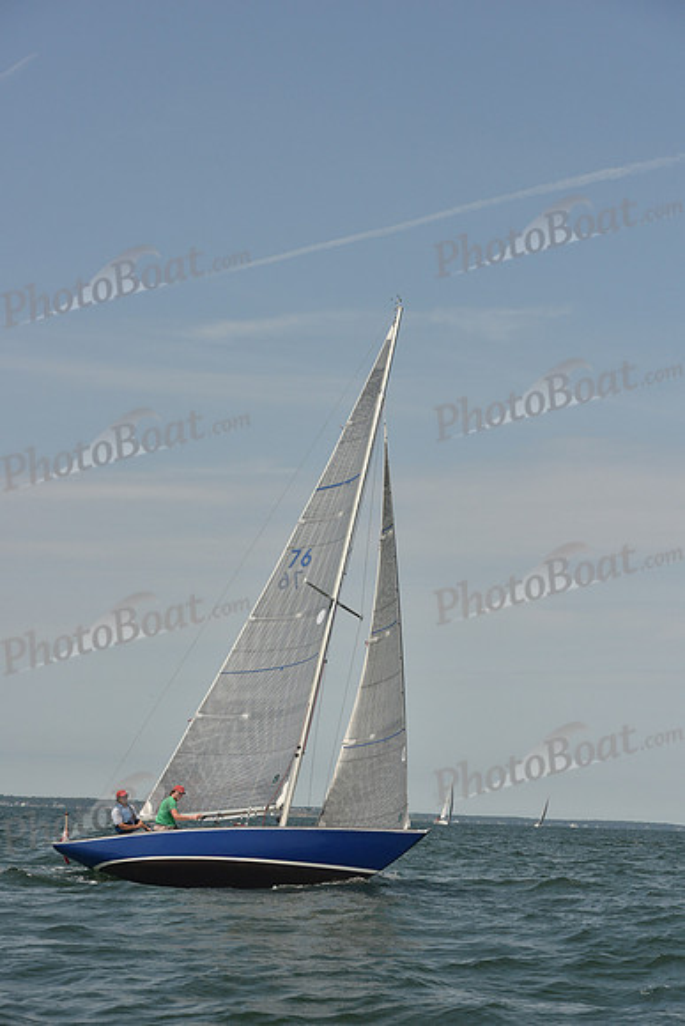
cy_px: 513
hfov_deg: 18.2
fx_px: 2139
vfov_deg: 27.0
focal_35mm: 75
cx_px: 342
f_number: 8
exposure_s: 1/1000
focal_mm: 75
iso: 320
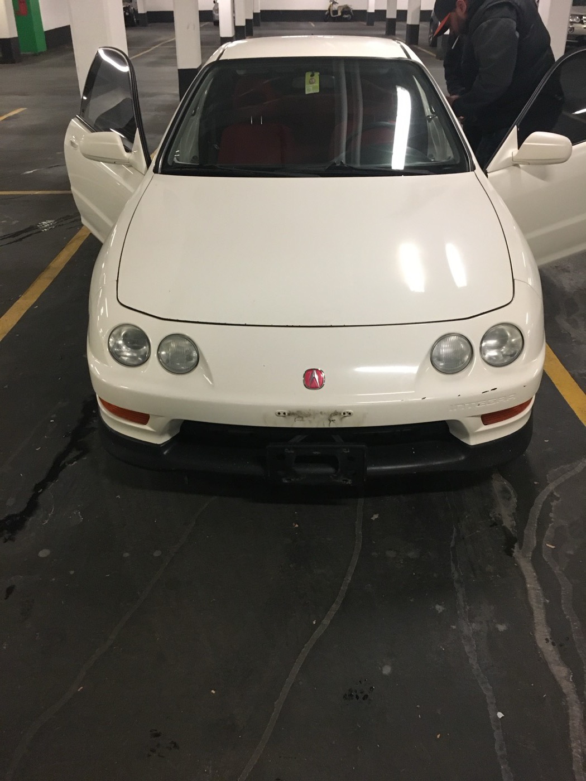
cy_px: 390
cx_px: 293
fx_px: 655
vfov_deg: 61.7
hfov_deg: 48.2
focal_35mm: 29
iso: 200
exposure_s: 1/30
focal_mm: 4.15
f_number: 2.2
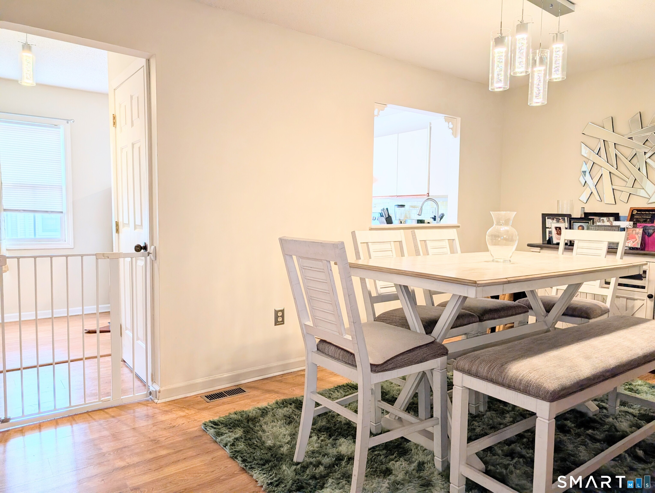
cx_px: 328
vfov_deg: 56.9
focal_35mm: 24
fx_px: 455
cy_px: 246
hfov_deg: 71.5
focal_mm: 6.9
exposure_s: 1/195
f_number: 1.68
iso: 22
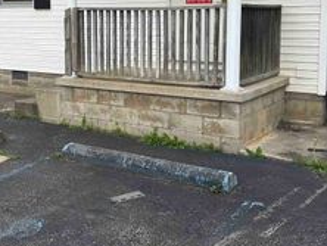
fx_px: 511
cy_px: 71
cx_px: 84
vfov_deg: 26.8
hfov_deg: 34.8
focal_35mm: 54
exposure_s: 1/580
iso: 80
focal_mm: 6.86
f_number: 1.78
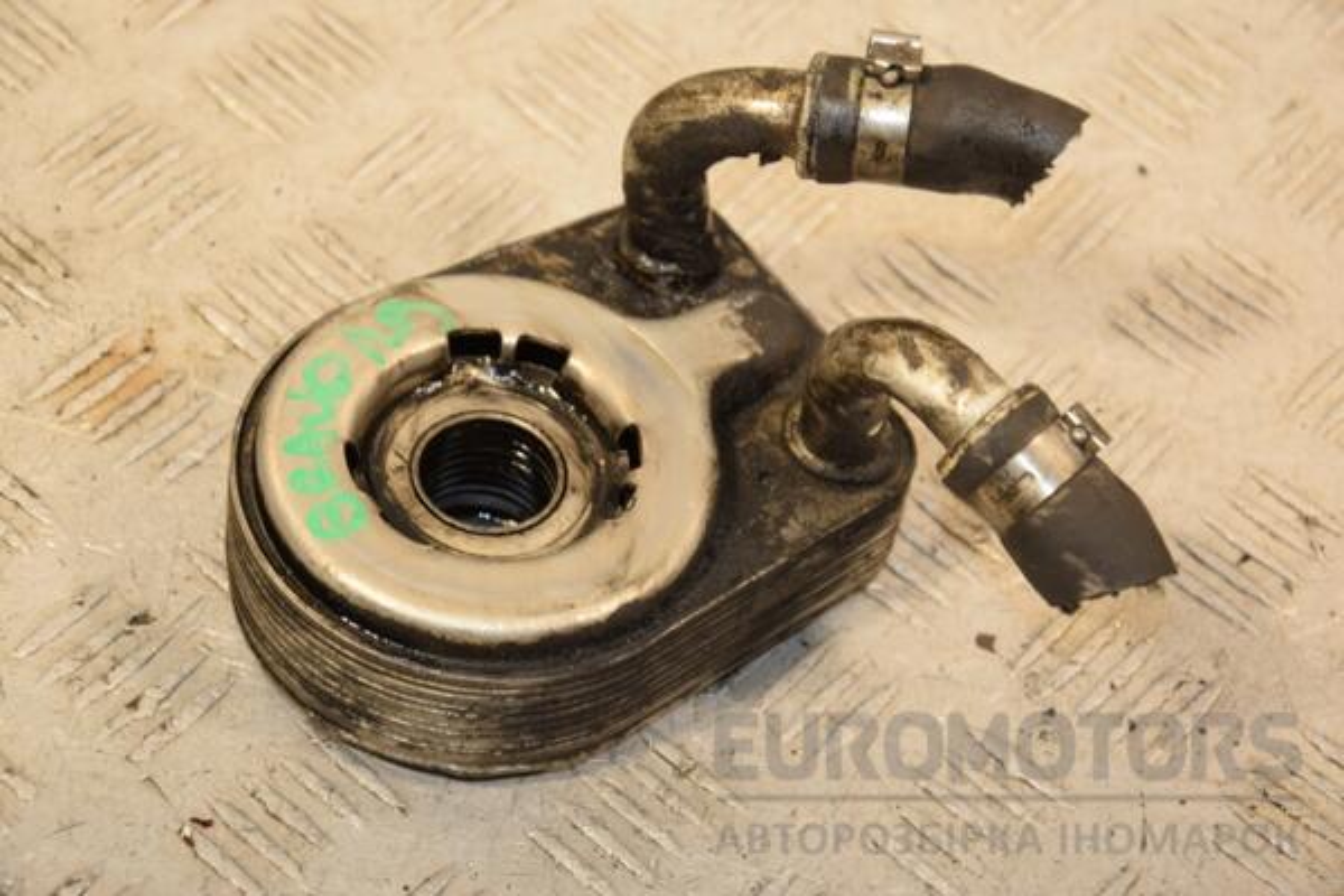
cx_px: 672
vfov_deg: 13.8
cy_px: 448
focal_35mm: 99
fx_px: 3696
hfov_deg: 20.6
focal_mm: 66
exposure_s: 1/200
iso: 800
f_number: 5.6
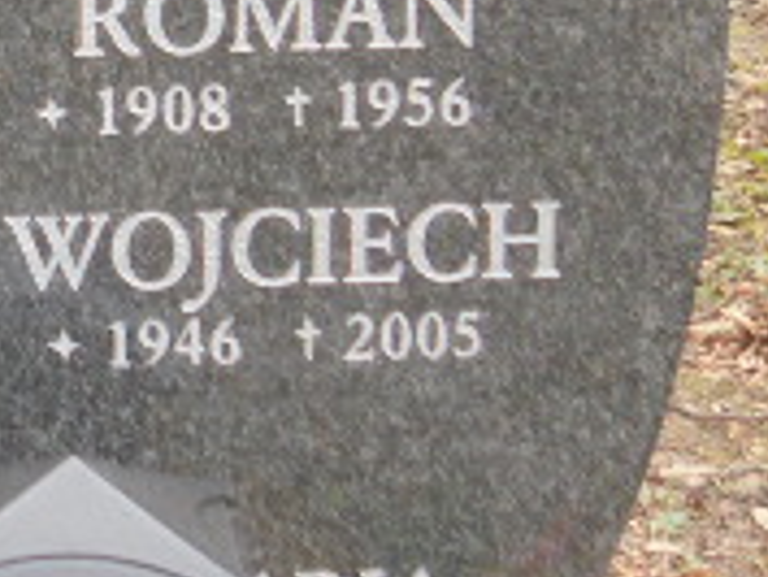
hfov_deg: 5.7
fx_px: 7526
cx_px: -573
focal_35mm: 339
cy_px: -139
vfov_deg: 4.4
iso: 100
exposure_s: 1/30
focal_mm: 16.9
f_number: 4.7
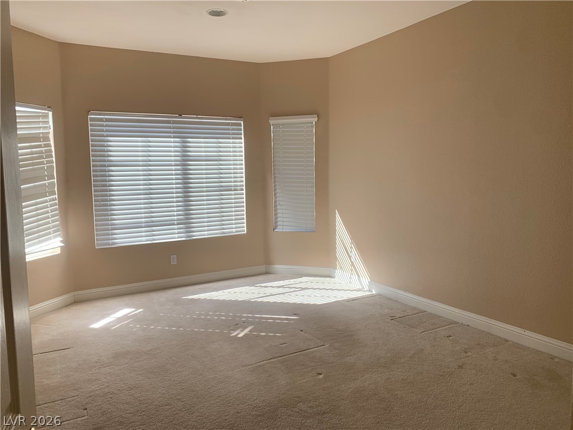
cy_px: 215
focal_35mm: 26
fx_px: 430
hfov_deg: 67.3
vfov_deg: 53.1
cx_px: 286
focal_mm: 4.25
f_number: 1.8
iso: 25
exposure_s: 1/158
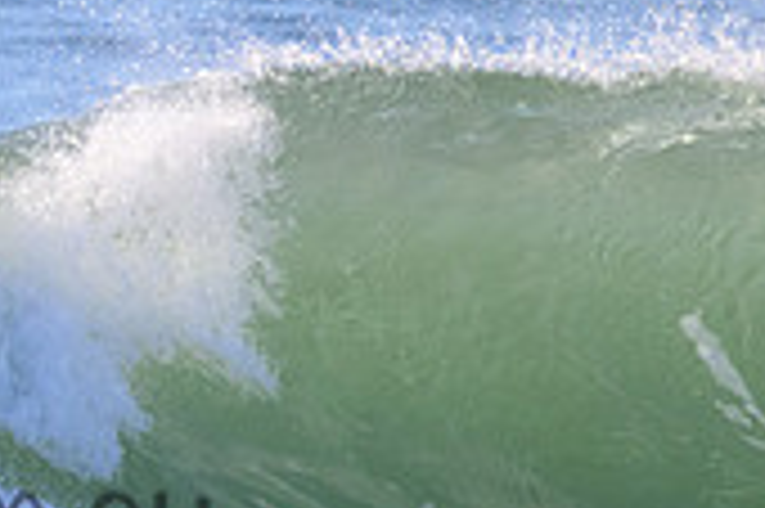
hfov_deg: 0.9
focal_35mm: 2388
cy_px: 474
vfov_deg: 0.6
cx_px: -266
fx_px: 50695
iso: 2800
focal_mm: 700
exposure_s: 1/2000
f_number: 11
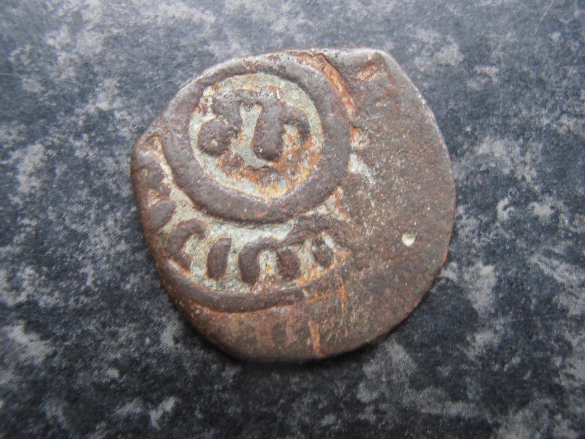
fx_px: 625
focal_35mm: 37
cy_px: 220
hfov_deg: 50.1
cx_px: 292
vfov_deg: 38.7
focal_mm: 6.61
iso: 125
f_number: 3.9
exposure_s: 1/8
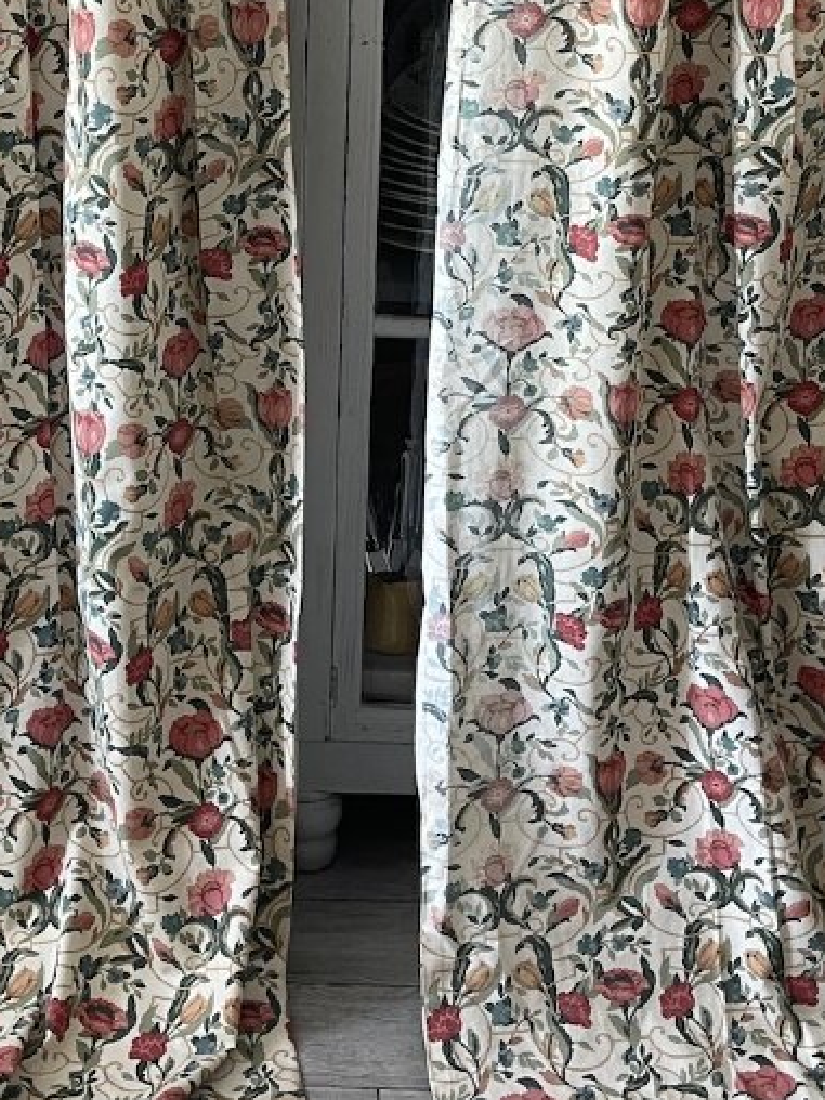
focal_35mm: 59
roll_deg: -1.1
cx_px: 294
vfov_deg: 31.1
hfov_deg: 24.7
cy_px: 102
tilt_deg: -10.2
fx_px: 1875
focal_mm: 5.1
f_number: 1.6
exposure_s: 1/60
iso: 250
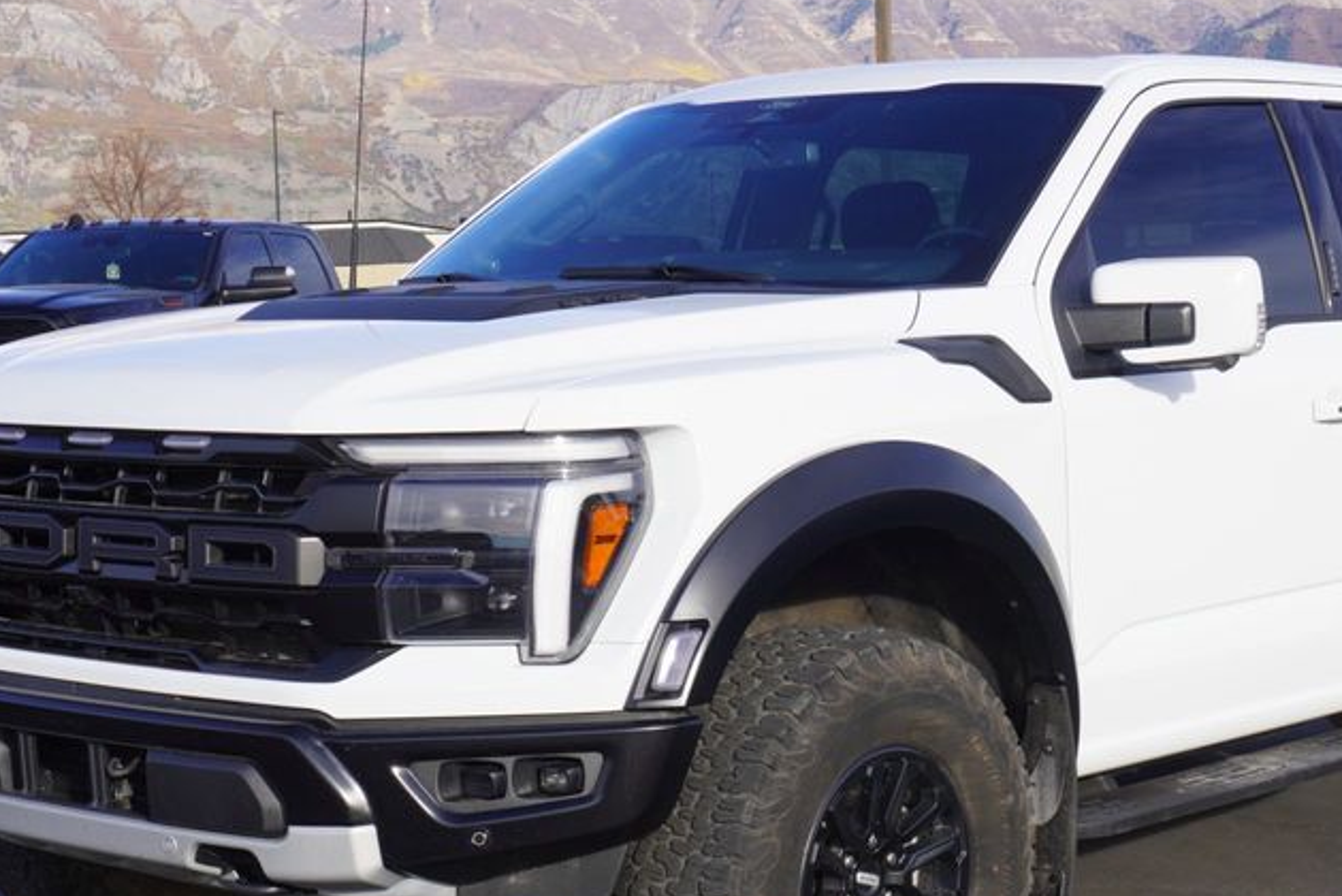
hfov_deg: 28.4
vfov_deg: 19.2
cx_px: 813
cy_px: 593
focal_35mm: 71
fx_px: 2641
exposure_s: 1/125
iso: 100
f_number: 9
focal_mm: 29
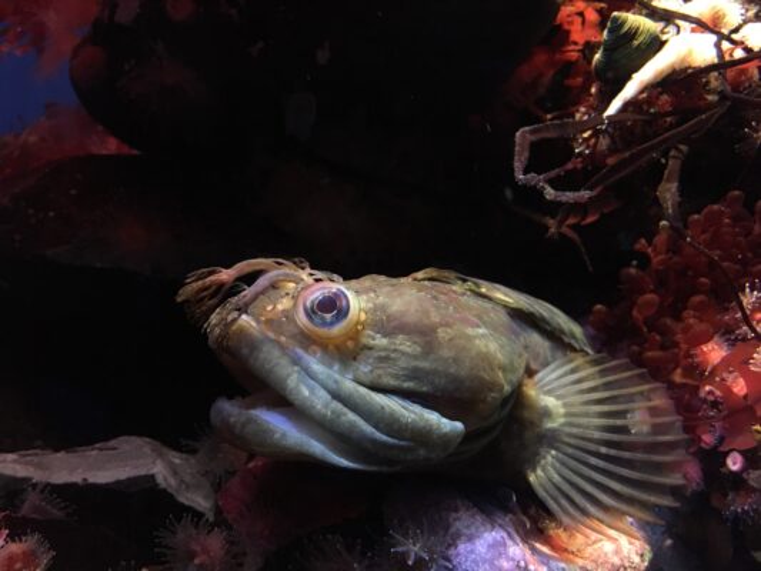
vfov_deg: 48.2
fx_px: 638
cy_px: 286
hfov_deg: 61.6
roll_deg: -1.3
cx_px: 380
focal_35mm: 29
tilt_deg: -7.5
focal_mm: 4.15
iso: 200
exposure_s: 1/24
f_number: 2.2
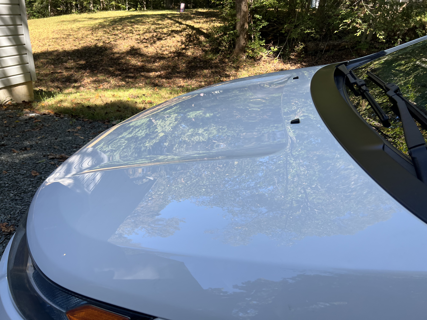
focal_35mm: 26
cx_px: 214
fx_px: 321
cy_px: 160
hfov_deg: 67.3
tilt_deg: -25.4
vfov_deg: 53.1
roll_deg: -3.9
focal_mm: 5.7
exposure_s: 1/666
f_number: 1.5
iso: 50
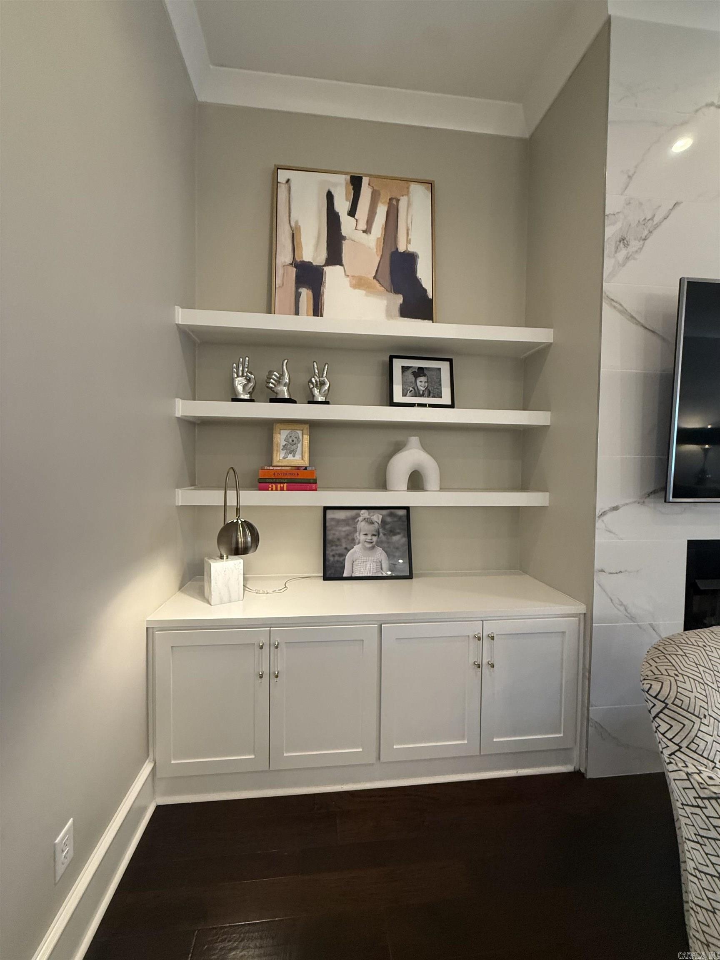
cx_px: 360
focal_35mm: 14
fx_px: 388
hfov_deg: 85.7
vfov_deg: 102.1
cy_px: 480
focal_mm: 2.22
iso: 250
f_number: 2.2
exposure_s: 1/60
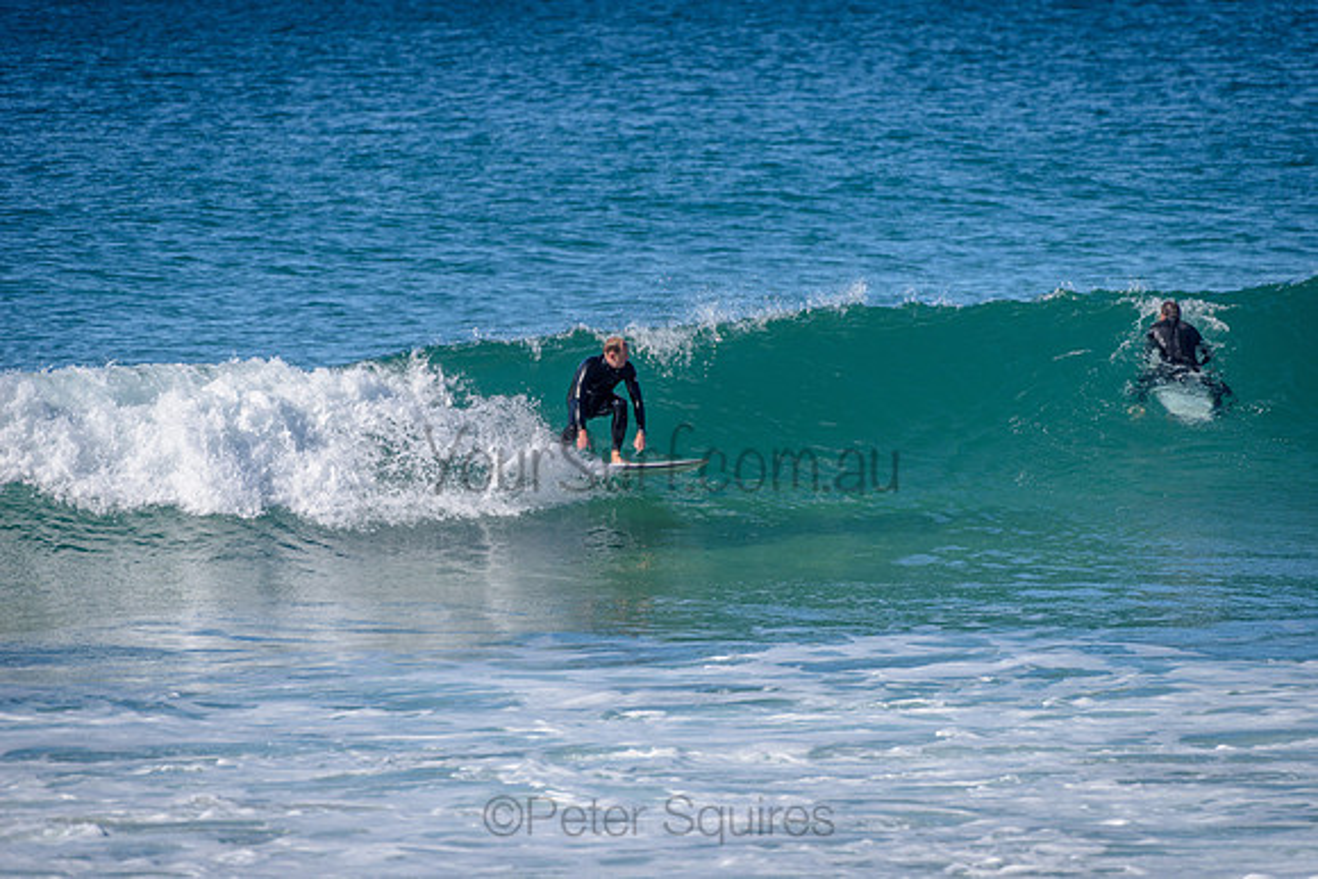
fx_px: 18309
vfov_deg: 2.8
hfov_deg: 4.1
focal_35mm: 500
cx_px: 659
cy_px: 440
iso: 160
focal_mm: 500
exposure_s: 1/2000
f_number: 5.6
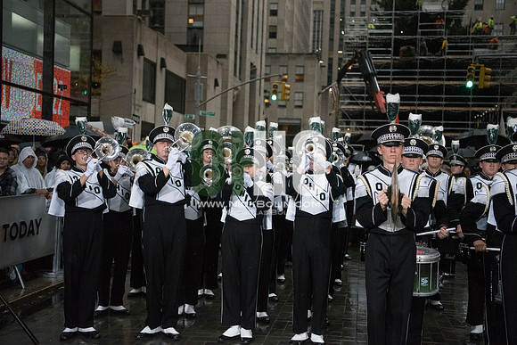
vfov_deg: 27.0
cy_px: 172
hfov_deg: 39.6
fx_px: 718
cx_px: 258
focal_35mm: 50
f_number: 2.8
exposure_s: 1/4000
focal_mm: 50
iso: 10000
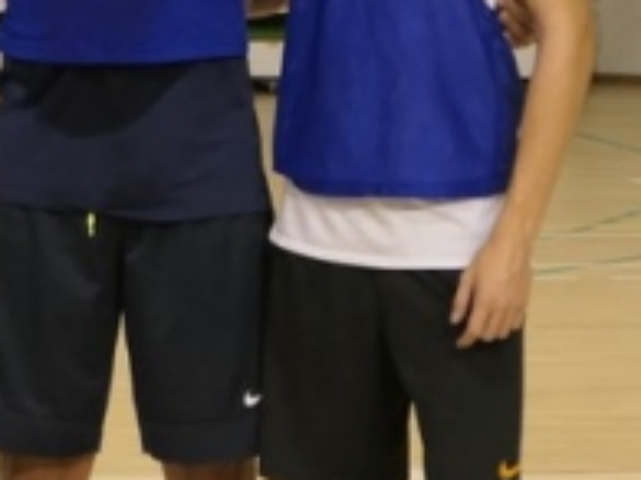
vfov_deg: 6.1
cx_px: -447
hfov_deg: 8.0
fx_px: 4478
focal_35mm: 242
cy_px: 23
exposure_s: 1/100
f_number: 2.8
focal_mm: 20.1
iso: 500
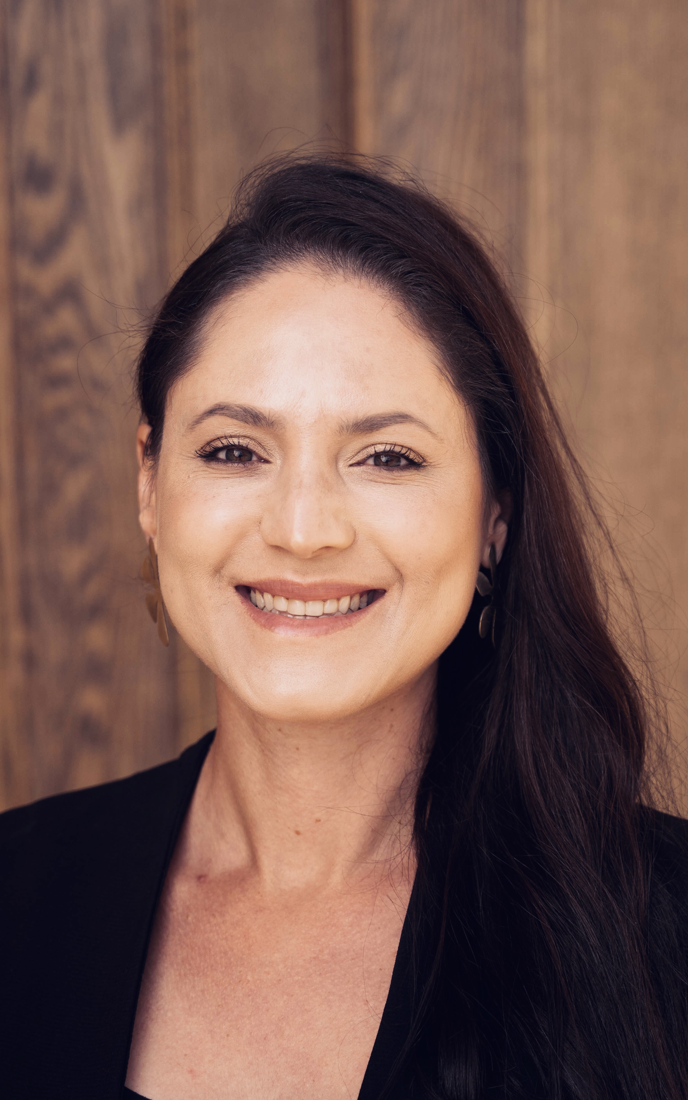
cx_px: 354
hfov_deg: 12.1
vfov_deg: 19.3
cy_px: 547
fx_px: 3240
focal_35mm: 108
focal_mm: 70
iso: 200
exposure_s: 1/200
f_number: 2.8
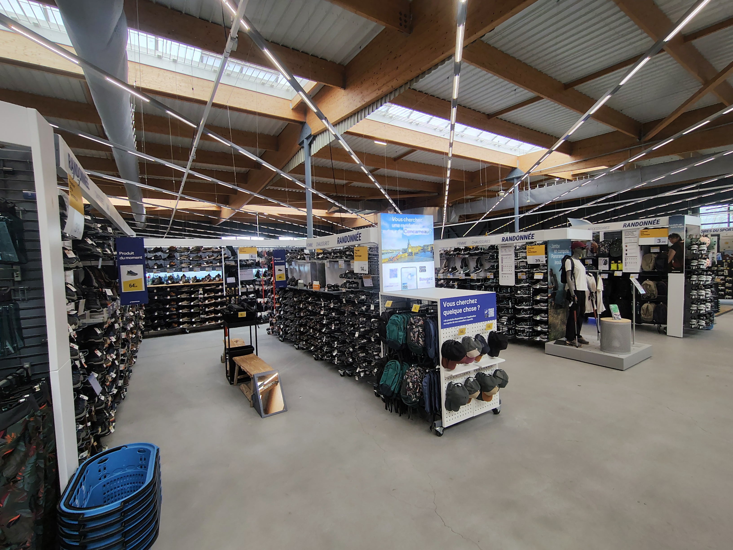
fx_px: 339
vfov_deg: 78.1
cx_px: 366
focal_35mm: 16
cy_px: 275
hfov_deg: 94.5
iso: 100
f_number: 2.2
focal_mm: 1.66
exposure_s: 1/89.4
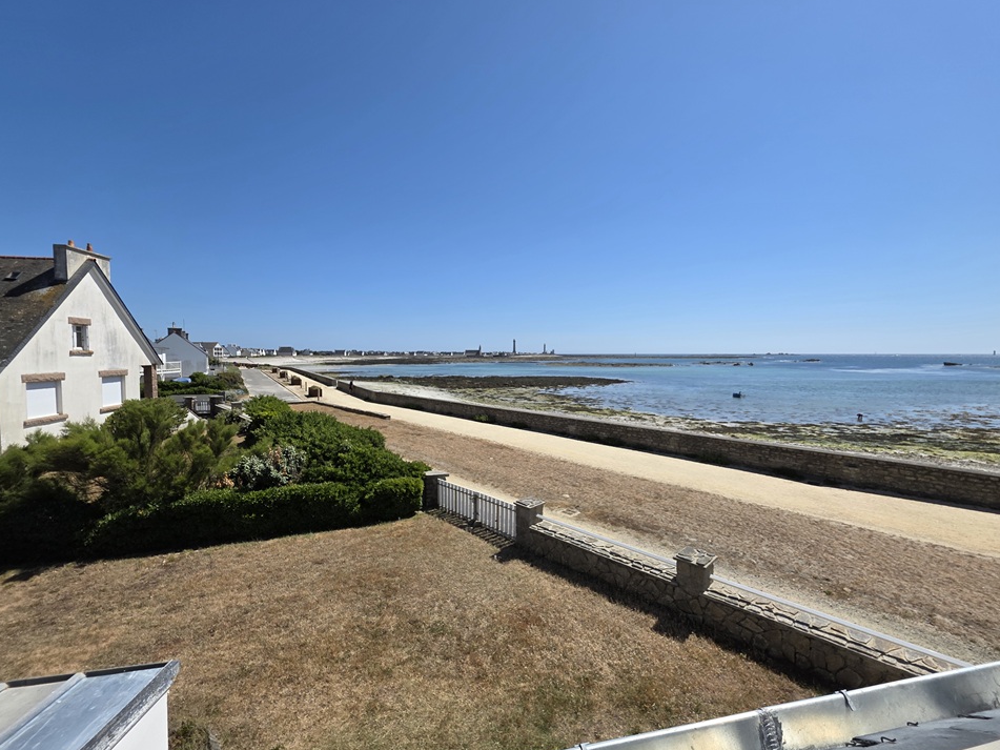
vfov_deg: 85.7
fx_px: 404
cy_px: 371
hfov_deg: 101.9
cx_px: 530
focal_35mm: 14
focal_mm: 2.2
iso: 40
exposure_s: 1/3273
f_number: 1.9
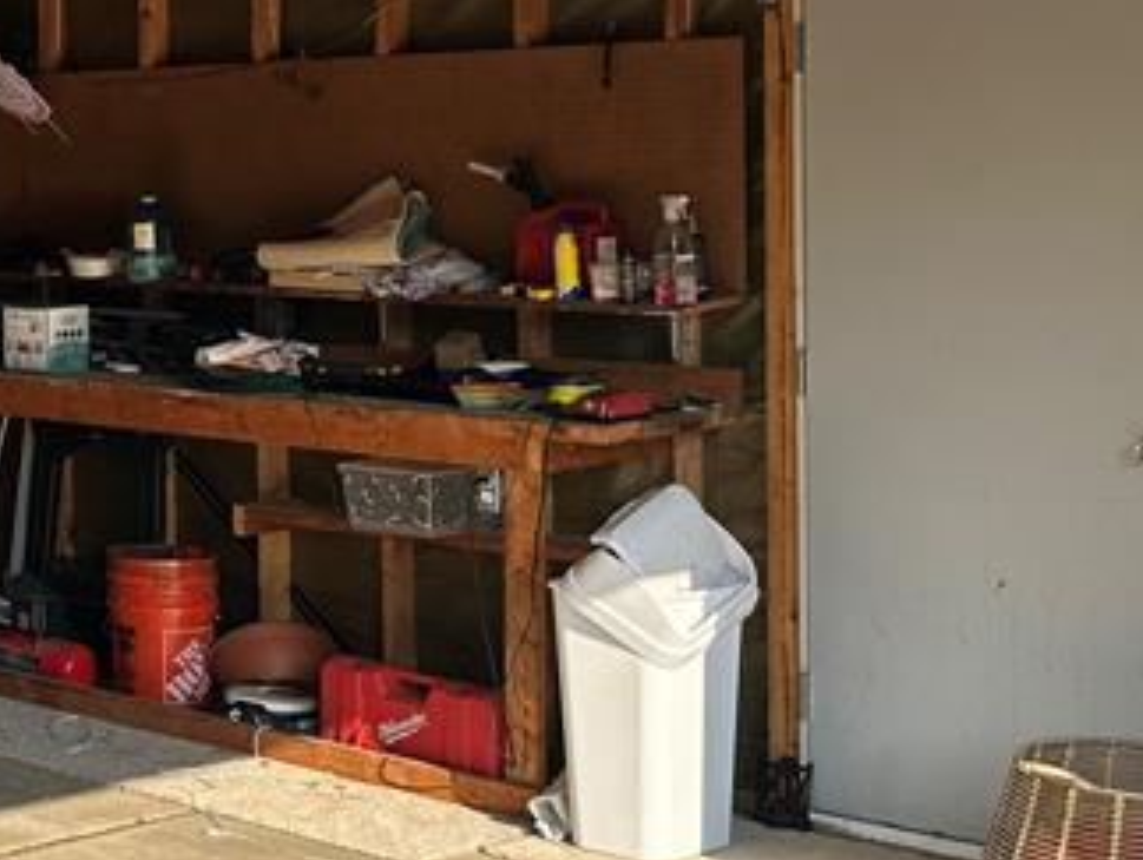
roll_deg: +1.2
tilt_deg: +0.5
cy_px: 191
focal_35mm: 76
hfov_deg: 22.0
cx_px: -488
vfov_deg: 19.3
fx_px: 2512
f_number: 1.78
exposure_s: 1/989
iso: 80
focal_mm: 6.86
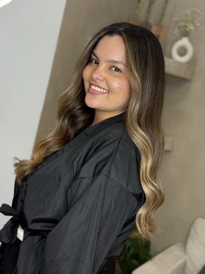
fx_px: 379
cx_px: 102
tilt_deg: -8.1
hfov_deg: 30.3
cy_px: 137
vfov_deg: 39.7
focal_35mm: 48
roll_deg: -14.6
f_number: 1.78
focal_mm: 6.76
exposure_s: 1/100
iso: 64
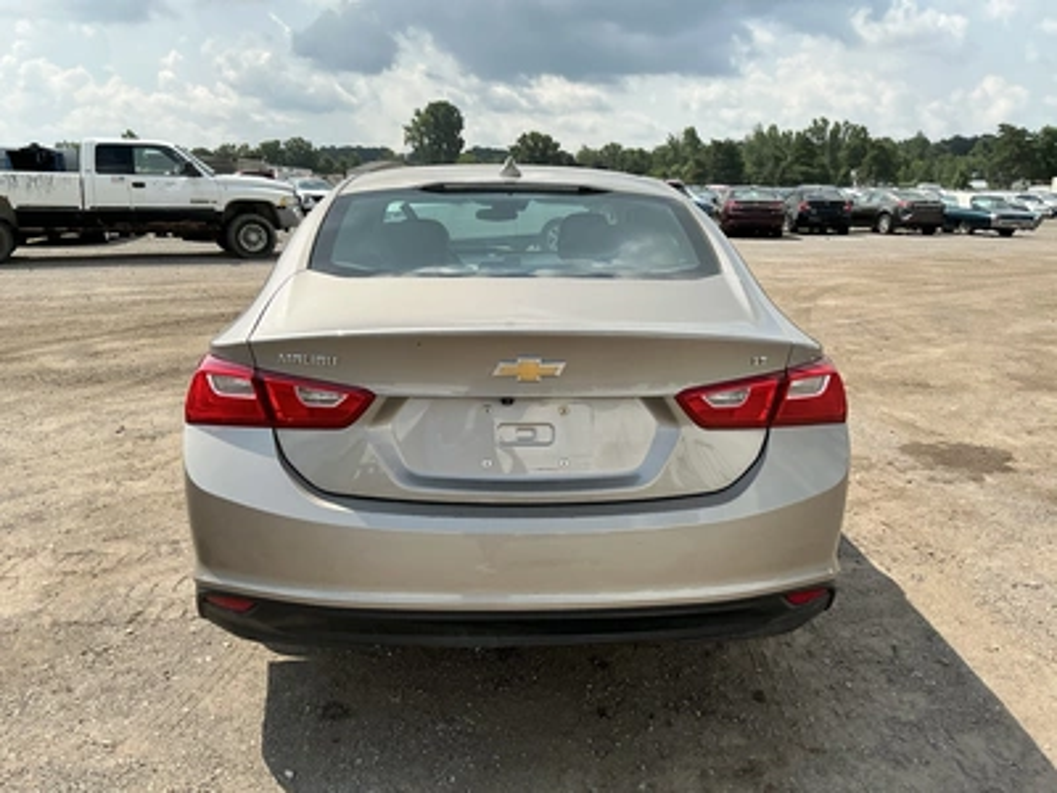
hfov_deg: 63.4
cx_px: 528
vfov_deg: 49.7
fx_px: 855
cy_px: 396
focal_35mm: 28
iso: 25
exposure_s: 1/1786
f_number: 1.8
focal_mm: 3
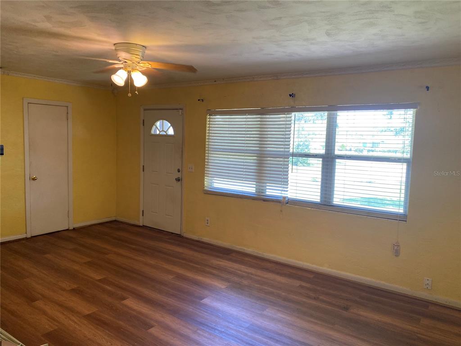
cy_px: 173
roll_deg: -0.9
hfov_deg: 67.3
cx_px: 230
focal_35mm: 26
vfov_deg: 53.1
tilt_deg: -7.5
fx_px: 346
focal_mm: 4.25
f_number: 1.8
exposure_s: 1/60
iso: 80
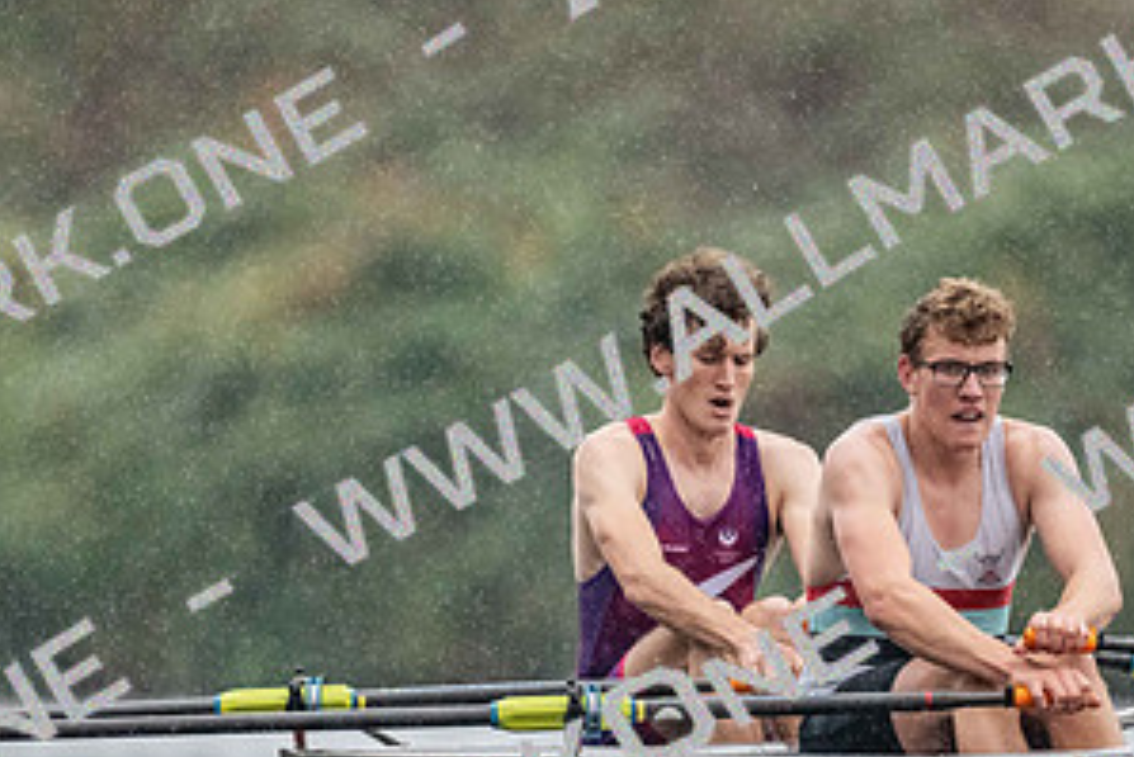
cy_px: 576
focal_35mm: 1168
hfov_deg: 1.8
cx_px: 765
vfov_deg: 1.2
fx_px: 36808
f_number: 4
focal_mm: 600
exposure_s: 1/2500
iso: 4500
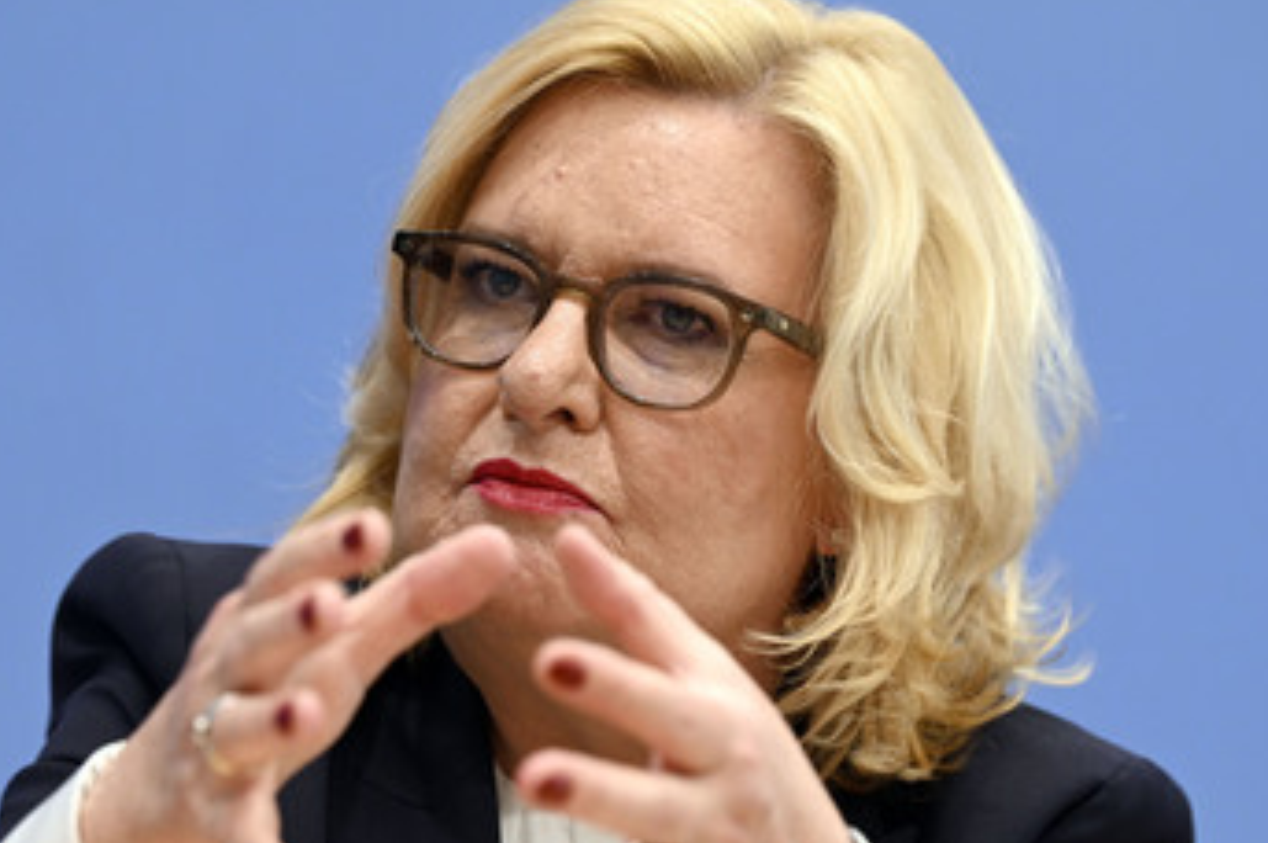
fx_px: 7636
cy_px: 477
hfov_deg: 9.5
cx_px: 545
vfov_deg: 6.3
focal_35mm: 217
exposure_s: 1/400
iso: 2000
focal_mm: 165
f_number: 4.5
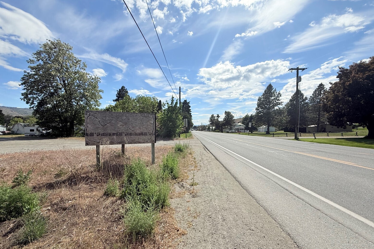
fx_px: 156
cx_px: 184
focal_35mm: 15
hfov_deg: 100.4
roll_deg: -0.2
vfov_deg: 77.2
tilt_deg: -1.0
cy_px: 134
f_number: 2.2
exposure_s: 1/4425
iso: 50
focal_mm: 2.22
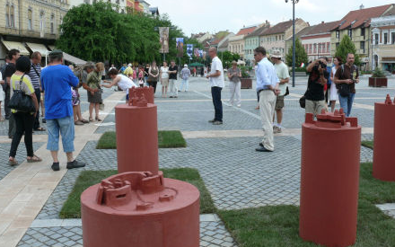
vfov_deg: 33.6
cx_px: 198
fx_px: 409
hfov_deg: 51.5
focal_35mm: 38
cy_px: 114
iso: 100
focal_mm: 7.4
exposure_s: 1/320
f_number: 5.6
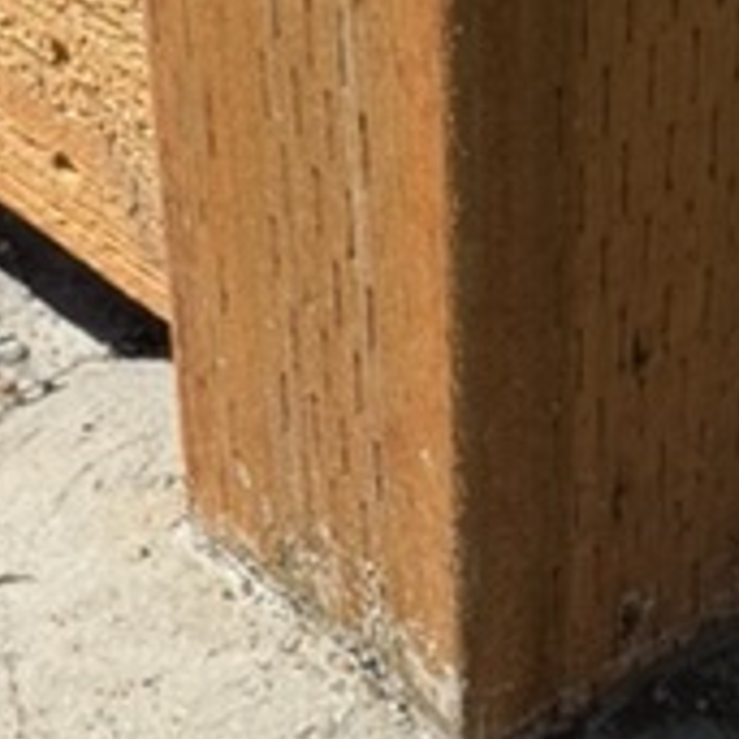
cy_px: 536
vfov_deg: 13.7
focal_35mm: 127
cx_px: 557
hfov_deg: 13.7
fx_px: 3067
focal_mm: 6.76
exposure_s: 1/2445
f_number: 1.78
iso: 80
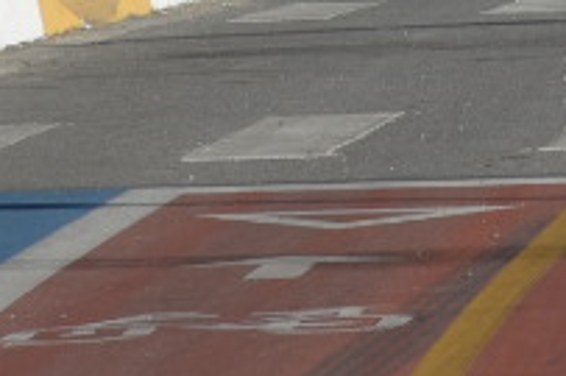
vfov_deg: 1.4
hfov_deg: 2.2
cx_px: 396
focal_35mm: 959
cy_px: -1058
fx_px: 15065
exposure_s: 1/125
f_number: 11
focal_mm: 120
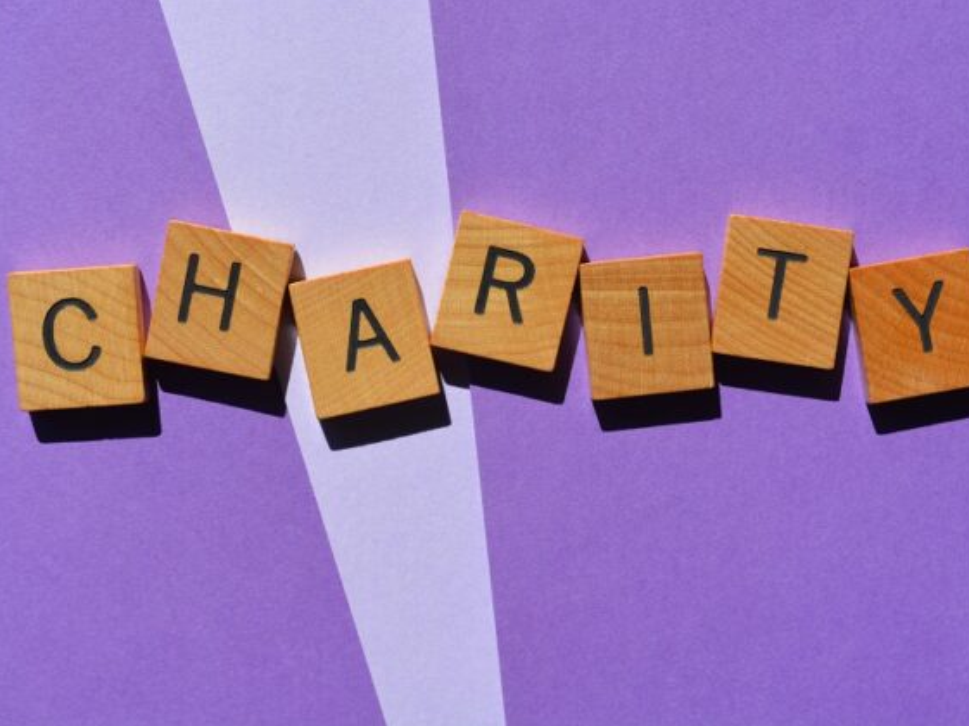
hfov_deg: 24.7
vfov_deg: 18.6
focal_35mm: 79
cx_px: 510
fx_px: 2210
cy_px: 363
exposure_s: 1/250
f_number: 8
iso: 100
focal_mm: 48
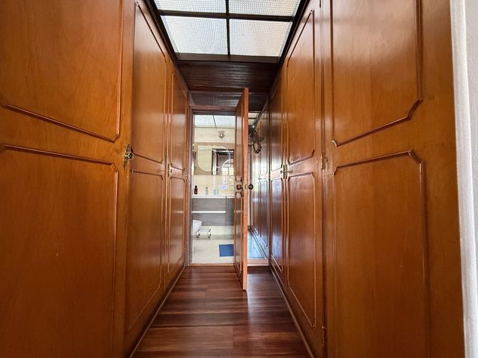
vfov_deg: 85.7
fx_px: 193
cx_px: 239
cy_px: 179
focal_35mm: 14
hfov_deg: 102.1
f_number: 2.2
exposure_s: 1/60
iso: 500
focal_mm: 2.22
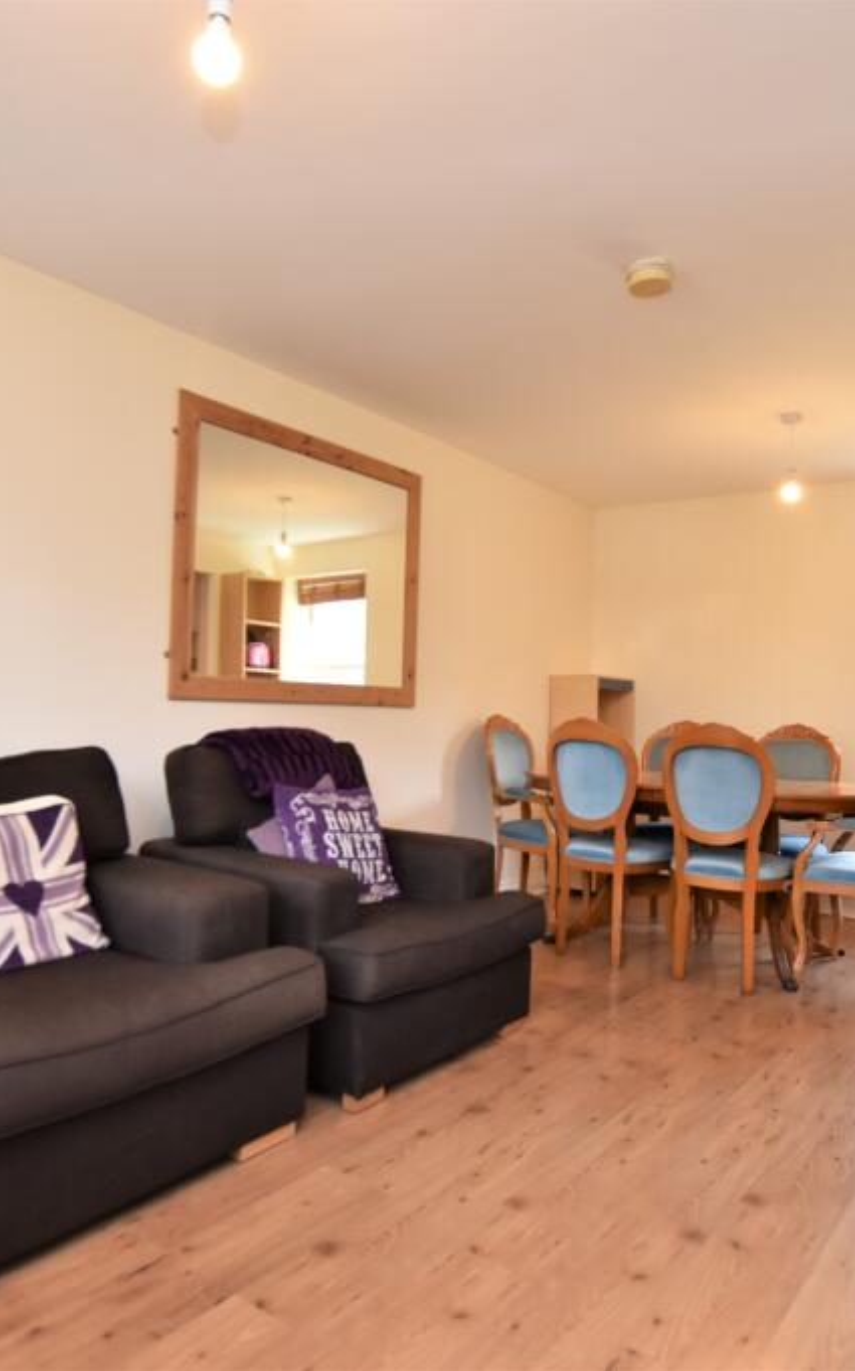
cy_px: 686
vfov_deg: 77.2
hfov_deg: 52.9
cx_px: 410
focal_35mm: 23
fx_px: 858
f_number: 4
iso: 800
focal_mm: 10
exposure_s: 1/125
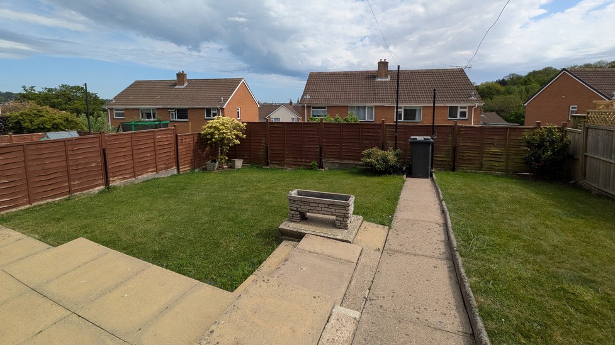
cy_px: 130
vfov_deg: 66.1
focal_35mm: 16
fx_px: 261
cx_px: 311
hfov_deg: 99.4
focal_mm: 1.83
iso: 51
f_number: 2.2
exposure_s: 1/2049
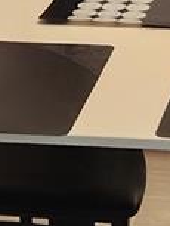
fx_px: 1177
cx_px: 164
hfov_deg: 8.2
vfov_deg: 10.7
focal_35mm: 180
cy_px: -87
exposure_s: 1/120
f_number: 1.8
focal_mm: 5.4
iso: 160
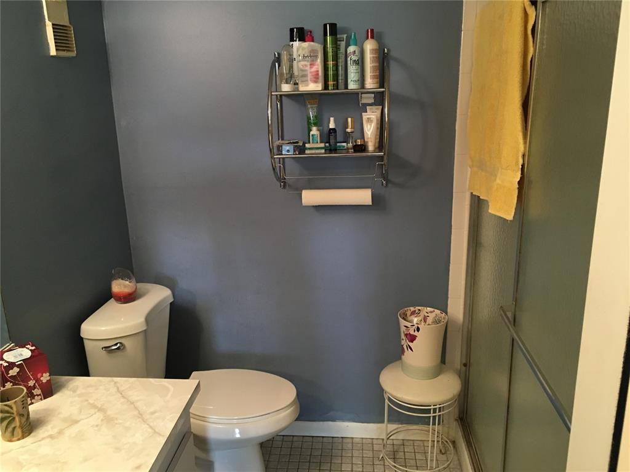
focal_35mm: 29
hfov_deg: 61.7
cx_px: 315
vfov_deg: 48.2
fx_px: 528
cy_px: 236
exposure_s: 1/10
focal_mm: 4.15
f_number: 2.2
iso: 100
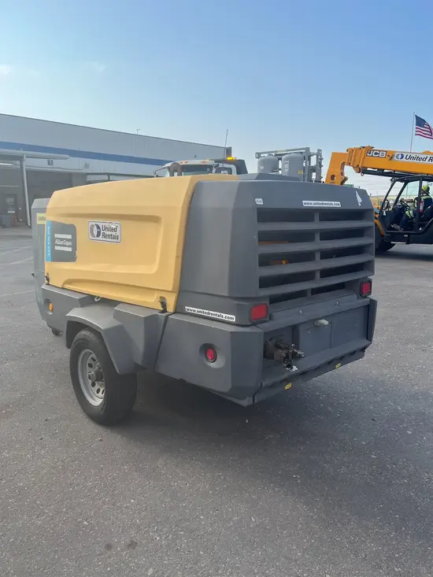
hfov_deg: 53.1
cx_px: 216
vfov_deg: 67.3
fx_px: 434
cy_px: 288
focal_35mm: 26
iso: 50
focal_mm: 5.1
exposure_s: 1/1992
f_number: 1.6
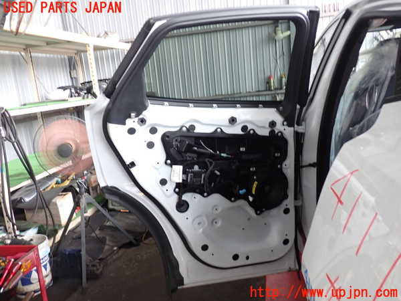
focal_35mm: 30
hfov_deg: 60.0
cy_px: 150
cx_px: 200
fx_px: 348
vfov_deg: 46.8
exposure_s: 1/30
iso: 200
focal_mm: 5.4
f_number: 2.3
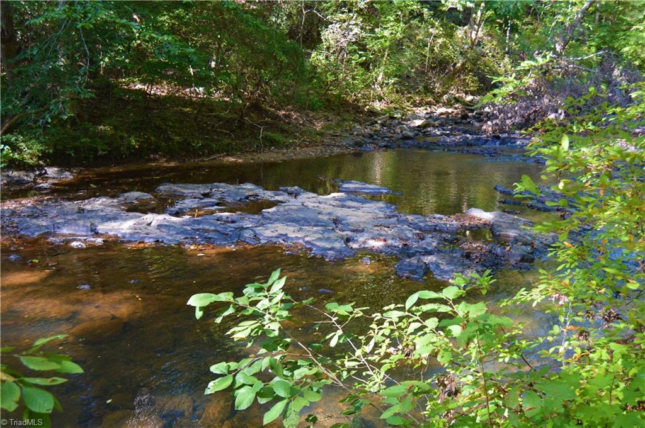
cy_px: 214
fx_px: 644
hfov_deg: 53.2
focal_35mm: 36
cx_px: 322
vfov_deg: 36.8
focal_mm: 24
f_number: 5
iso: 400
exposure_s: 1/100
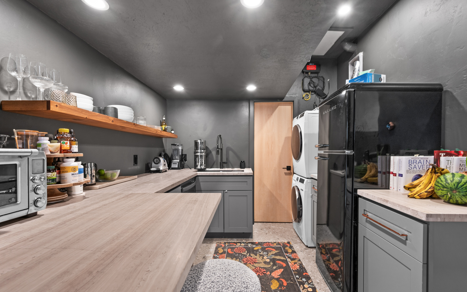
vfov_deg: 74.8
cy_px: 150
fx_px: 191
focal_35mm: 15
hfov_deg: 101.4
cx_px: 240
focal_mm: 14
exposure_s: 1/2.5
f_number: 7.1
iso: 320
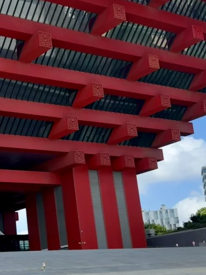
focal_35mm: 66
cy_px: 150
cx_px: 1
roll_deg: +4.7
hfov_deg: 21.5
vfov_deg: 29.4
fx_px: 524
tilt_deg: +15.6
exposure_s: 1/3448
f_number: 1.6
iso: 50
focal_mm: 5.96
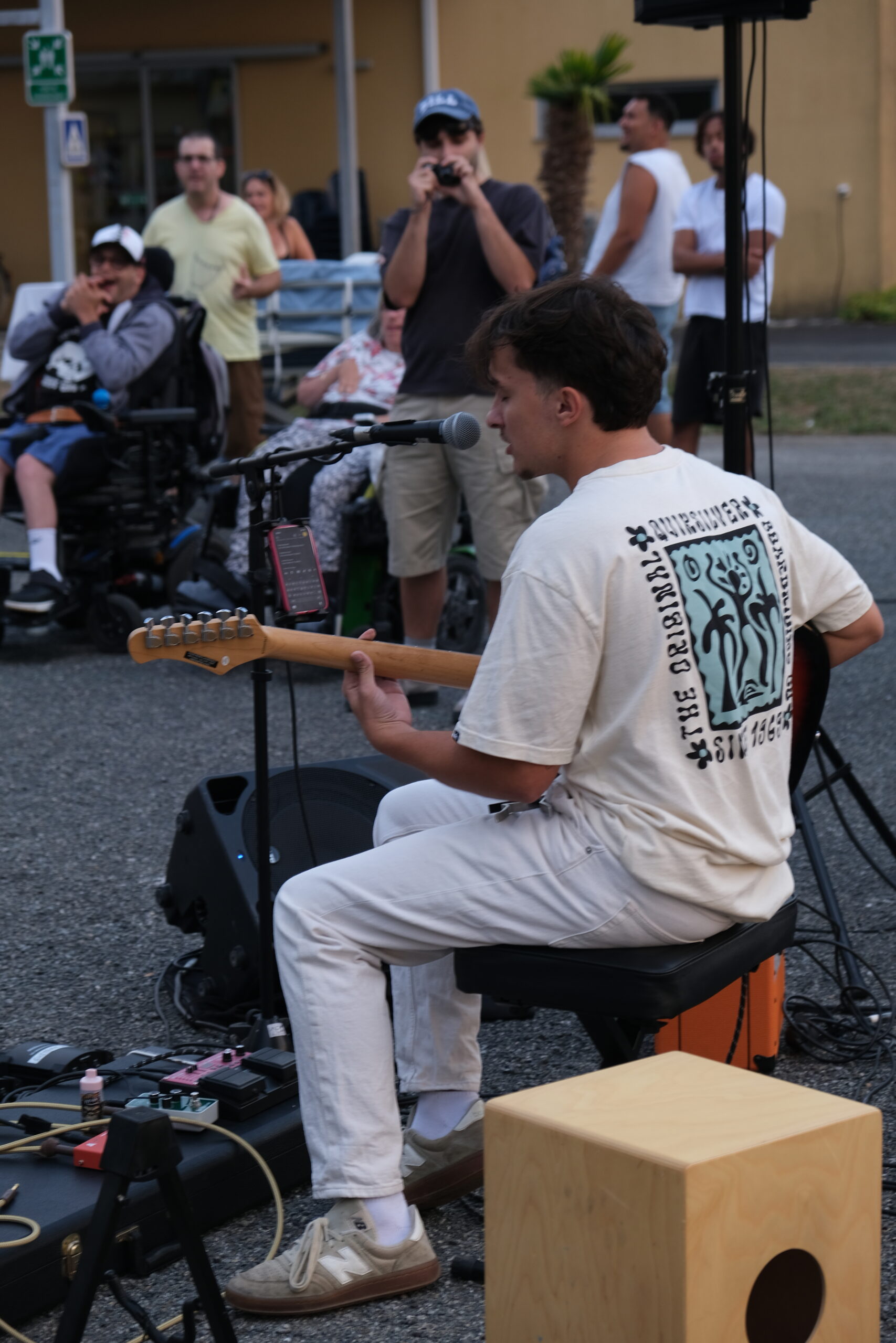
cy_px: 672
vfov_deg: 24.5
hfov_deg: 16.5
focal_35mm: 83
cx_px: 448
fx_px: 3098
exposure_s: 1/80
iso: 160
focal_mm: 55
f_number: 4.5
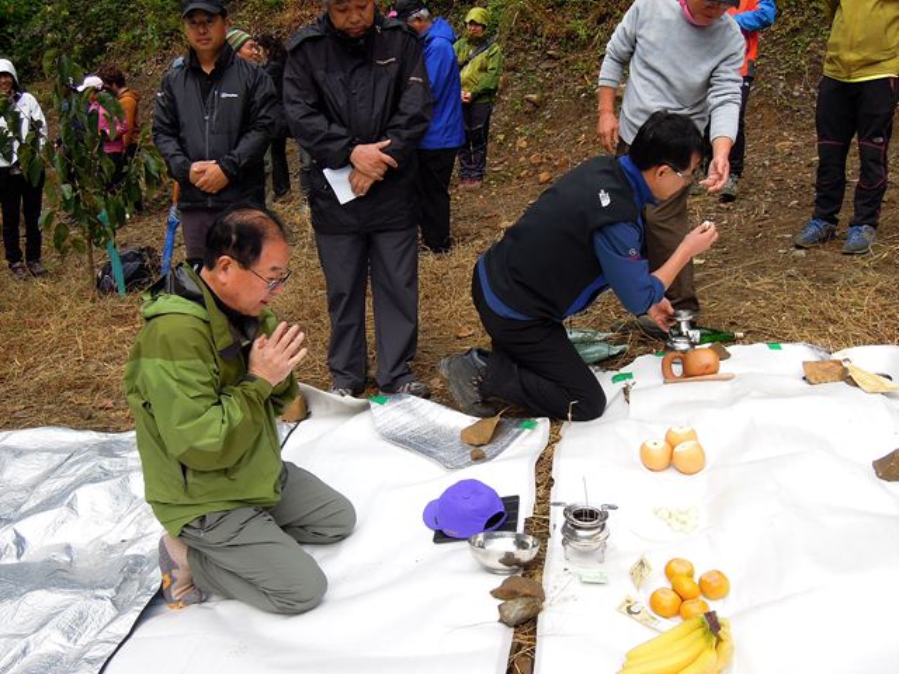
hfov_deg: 52.6
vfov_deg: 40.7
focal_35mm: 35
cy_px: 337
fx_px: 909
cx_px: 450
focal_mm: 6.3
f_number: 3.2
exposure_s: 1/400
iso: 160
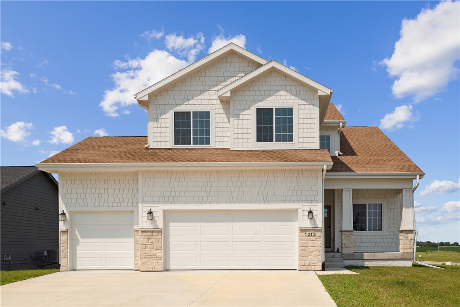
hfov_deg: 61.9
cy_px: 154
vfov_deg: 43.6
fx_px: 383
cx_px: 230
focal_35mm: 30
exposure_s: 1/5000
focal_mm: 30
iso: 800
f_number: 9
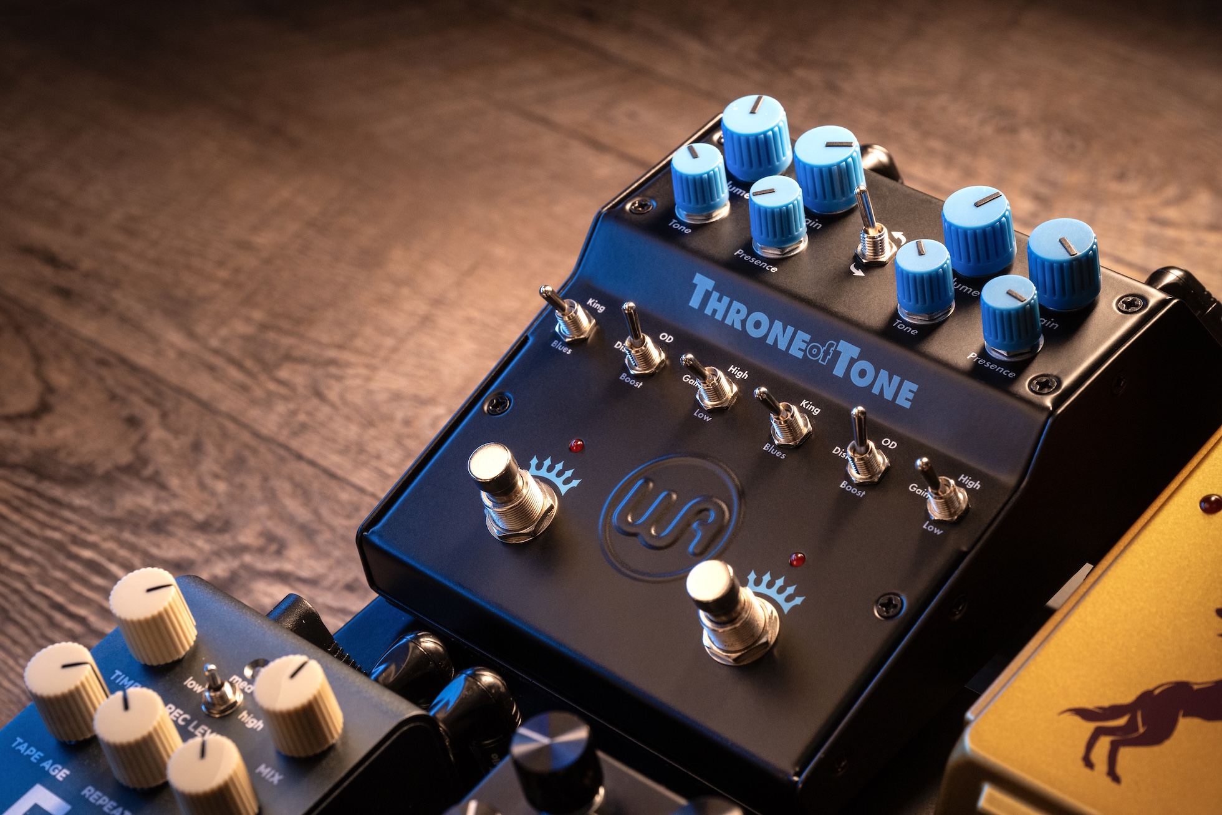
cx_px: 611
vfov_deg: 31.9
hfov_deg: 46.4
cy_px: 408
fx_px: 1426
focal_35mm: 42
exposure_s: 1/8
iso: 1600
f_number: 13
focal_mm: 42
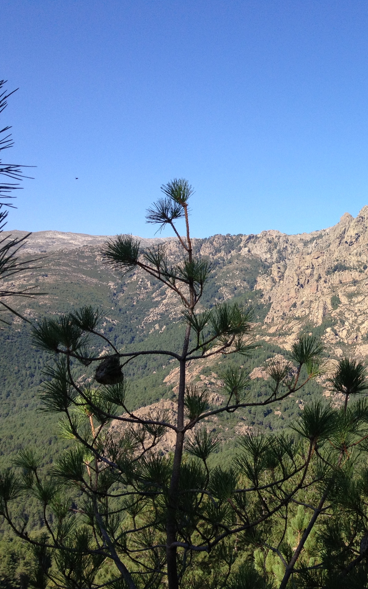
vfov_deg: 40.3
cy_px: 292
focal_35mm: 50
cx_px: 386
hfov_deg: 24.4
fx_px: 802
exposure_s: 1/1126
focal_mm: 4.28
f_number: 2.4
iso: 64
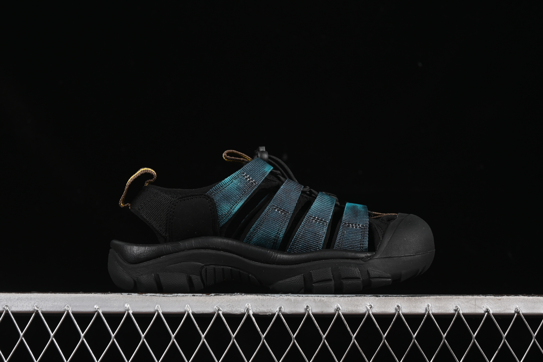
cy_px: 181
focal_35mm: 75
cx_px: 272
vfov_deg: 18.2
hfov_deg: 27.0
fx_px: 1131
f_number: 6.3
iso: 160
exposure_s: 1/50
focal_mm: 50
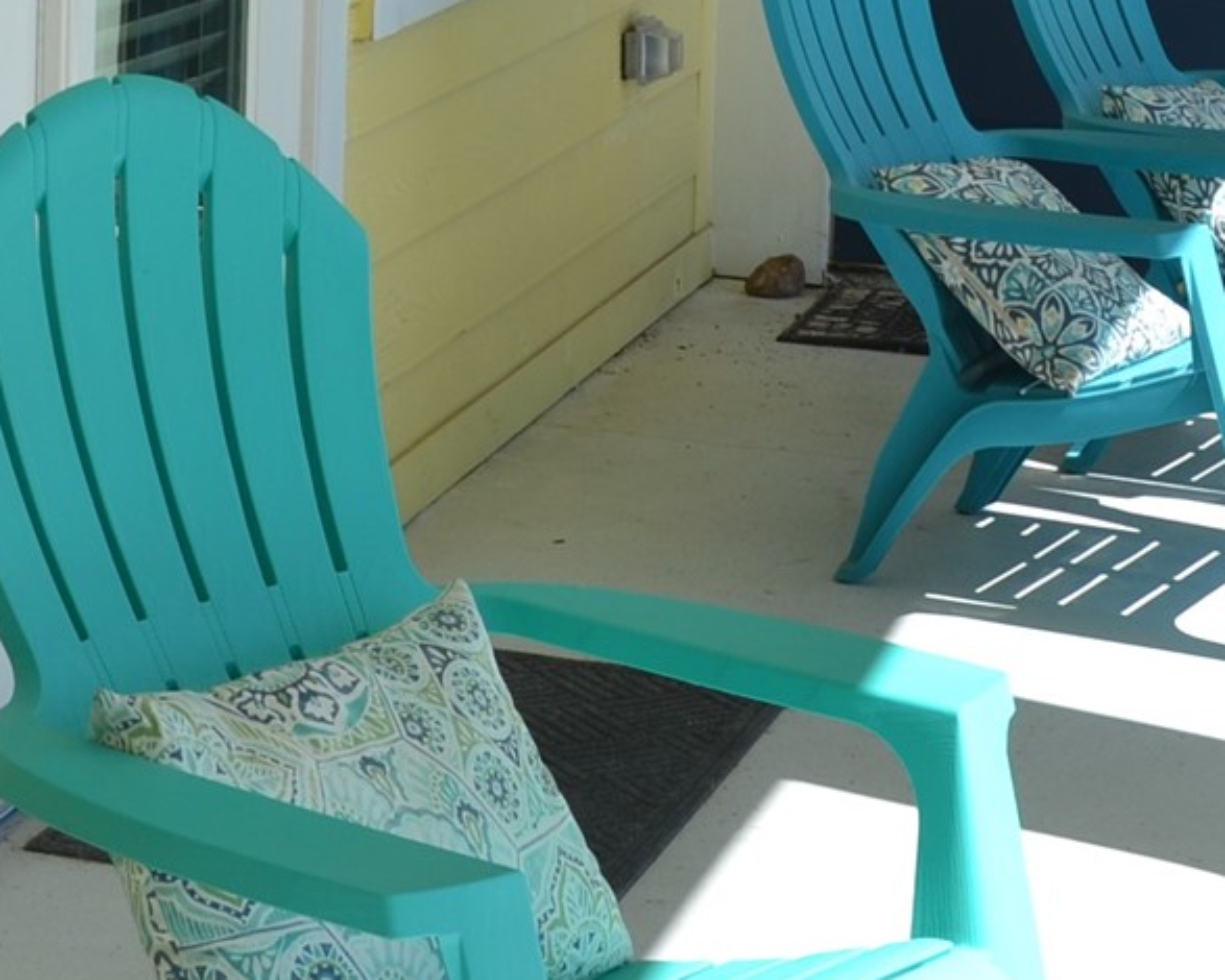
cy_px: -50
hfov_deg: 15.4
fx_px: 4533
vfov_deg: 12.2
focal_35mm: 125
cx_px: 388
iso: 100
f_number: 8
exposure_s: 1/250
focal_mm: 24
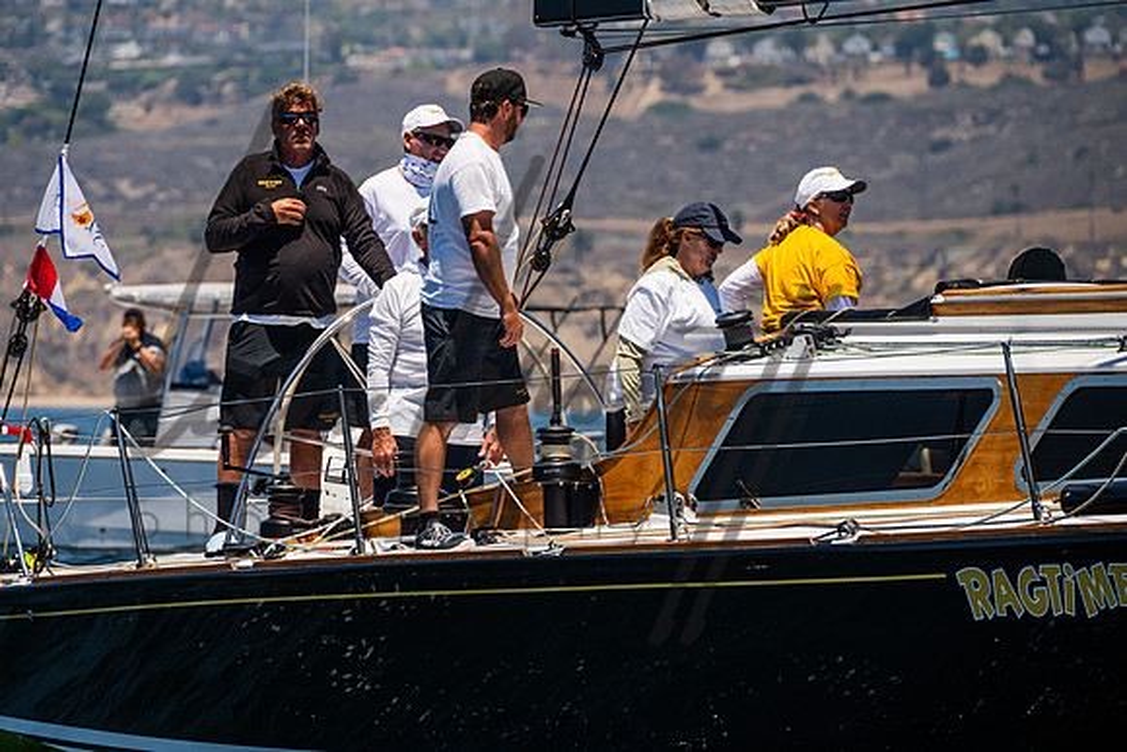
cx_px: 472
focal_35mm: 352
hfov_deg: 5.9
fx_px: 11008
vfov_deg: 3.9
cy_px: 353
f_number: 8
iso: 400
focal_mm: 300
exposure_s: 1/1600
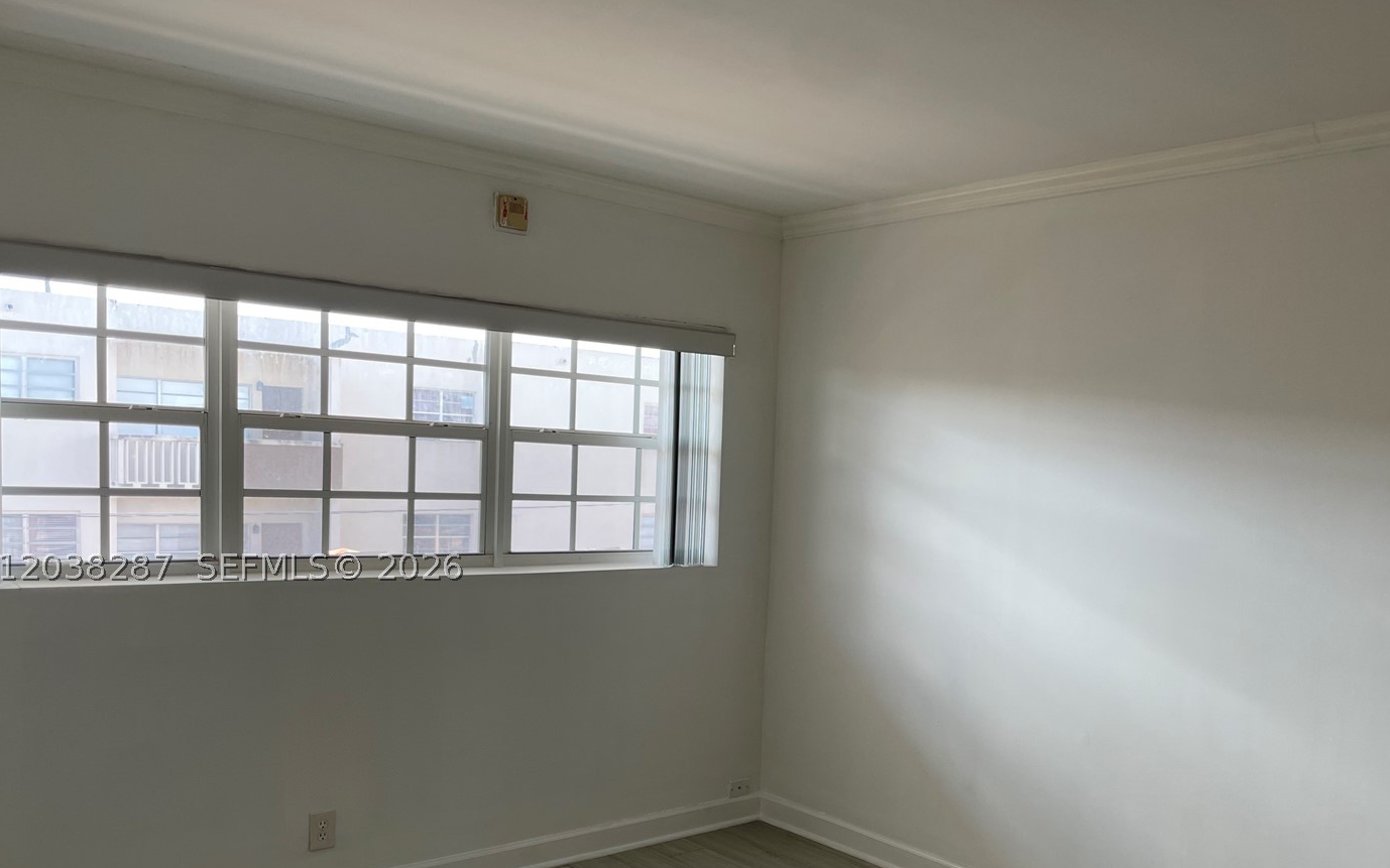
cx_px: 772
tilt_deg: -5.2
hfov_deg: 59.5
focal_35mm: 32
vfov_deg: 39.0
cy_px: 567
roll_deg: -1.7
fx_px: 1212
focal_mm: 4.2
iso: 32
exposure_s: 1/120
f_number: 1.6
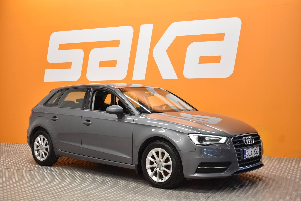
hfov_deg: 42.3
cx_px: 150
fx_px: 389
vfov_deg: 29.0
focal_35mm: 46
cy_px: 100
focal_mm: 31
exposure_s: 1/50
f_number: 4.2
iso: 900
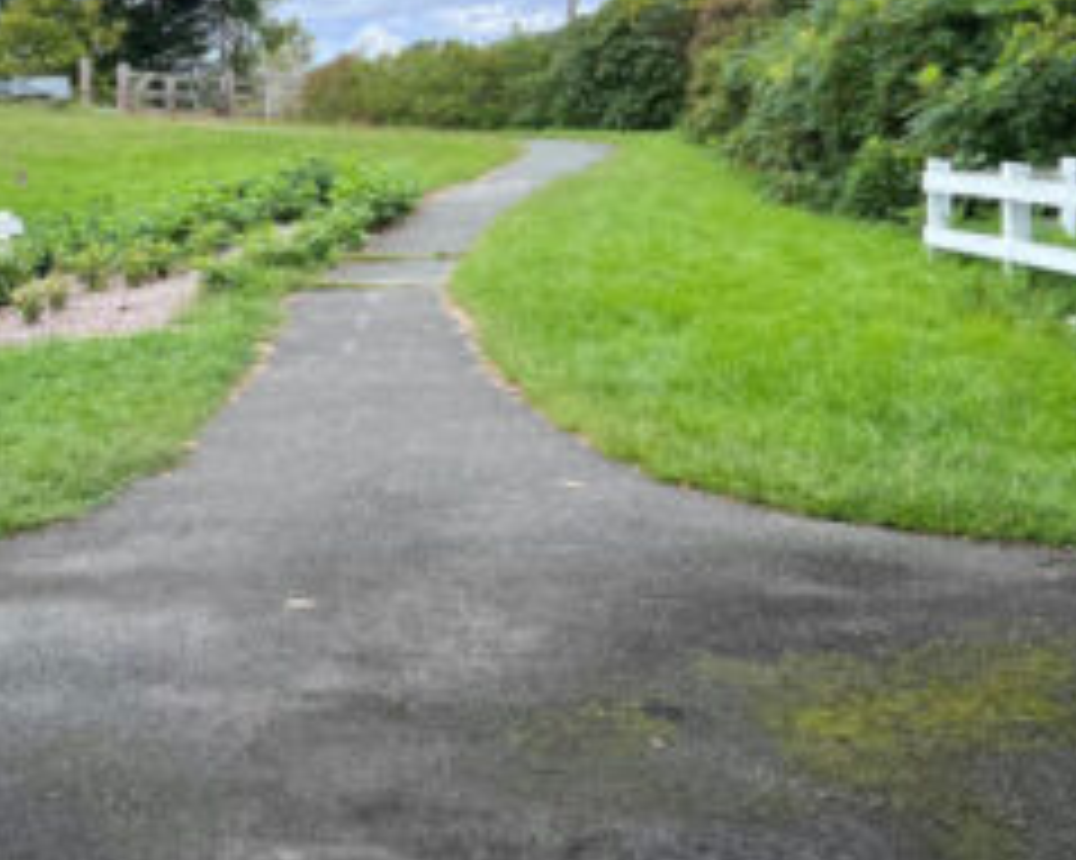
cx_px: 279
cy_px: 180
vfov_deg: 22.2
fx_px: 2165
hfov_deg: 27.6
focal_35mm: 68
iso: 50
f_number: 1.5
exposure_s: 1/3356
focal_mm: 5.7
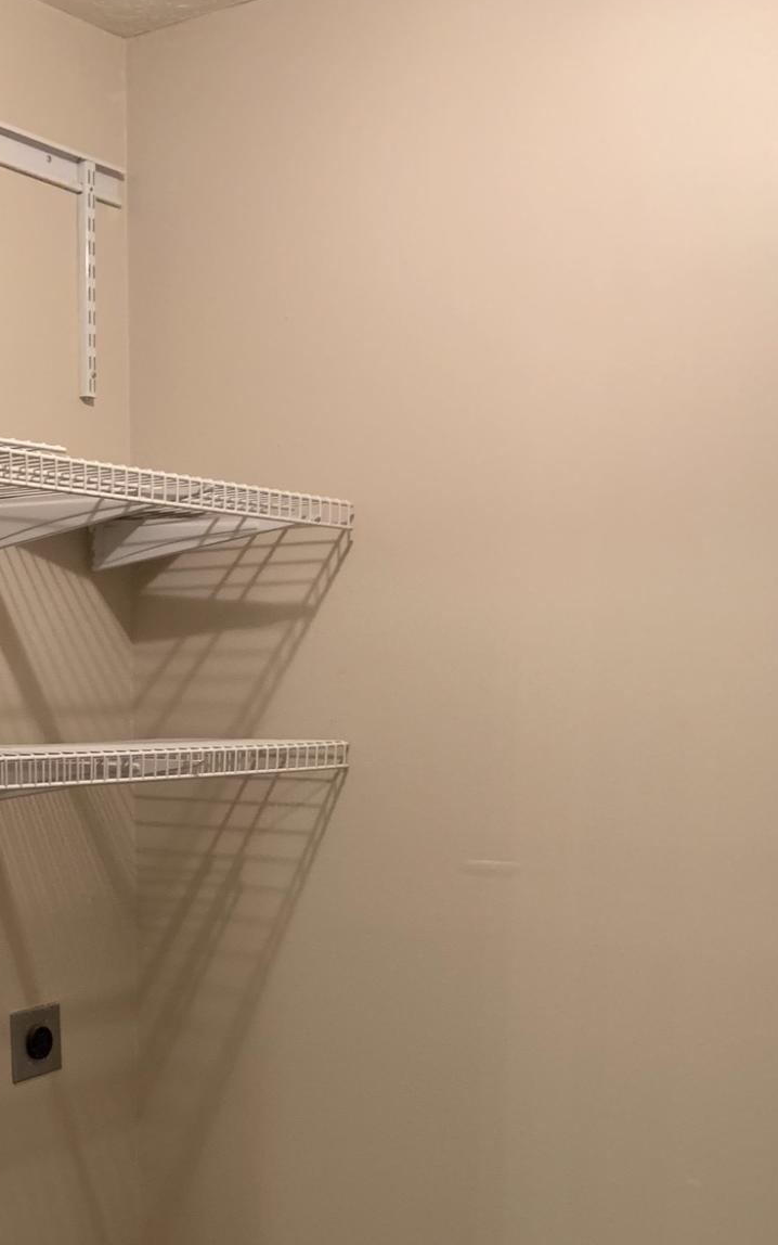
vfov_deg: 39.8
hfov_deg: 26.3
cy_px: 1037
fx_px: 1628
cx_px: 137
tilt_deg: -10.8
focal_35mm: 48
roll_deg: +1.3
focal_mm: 4.25
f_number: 1.8
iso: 320
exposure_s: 1/40
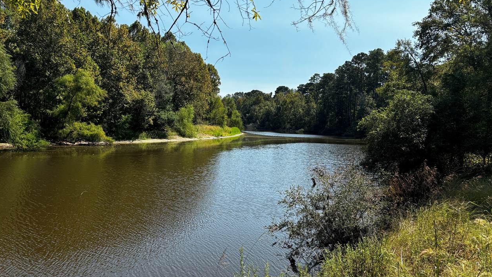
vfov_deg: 40.1
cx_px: 248
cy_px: 152
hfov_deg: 66.1
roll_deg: -2.3
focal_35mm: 29
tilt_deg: -7.5
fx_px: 378
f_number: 1.6
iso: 50
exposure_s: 1/2342
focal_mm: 5.96
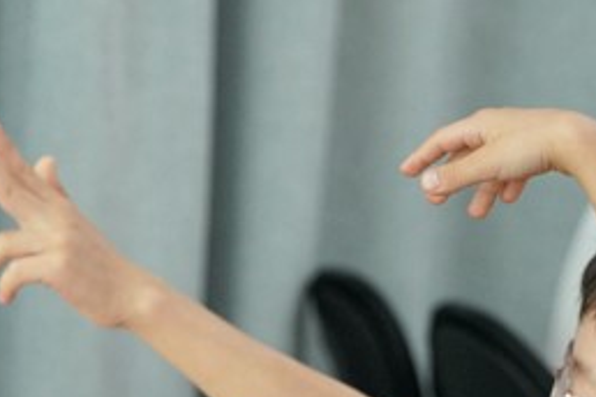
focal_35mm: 697
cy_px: 563
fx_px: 11538
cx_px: 46
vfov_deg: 2.0
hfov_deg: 3.0
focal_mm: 200
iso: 2000
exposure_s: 1/250
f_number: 4
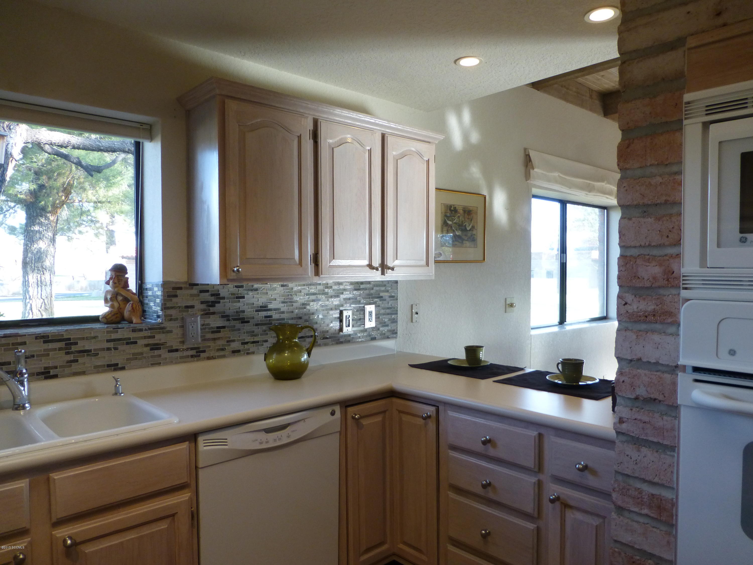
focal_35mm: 24
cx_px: 376
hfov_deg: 71.6
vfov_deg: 56.8
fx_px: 522
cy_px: 282
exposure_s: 1/60
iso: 200
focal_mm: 4.3
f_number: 3.3
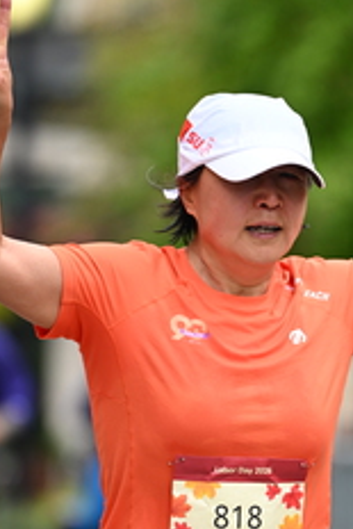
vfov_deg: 4.3
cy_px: 335
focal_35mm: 475
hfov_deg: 2.9
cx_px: 279
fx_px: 6976
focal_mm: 200
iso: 640
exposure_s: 1/2000
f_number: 2.8
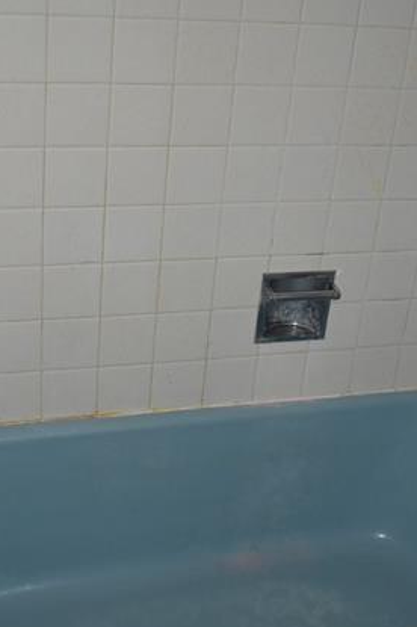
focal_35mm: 50
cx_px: 164
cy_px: 287
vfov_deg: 39.6
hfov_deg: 26.9
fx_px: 870
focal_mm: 18
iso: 1000
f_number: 3.5
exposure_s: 1/200
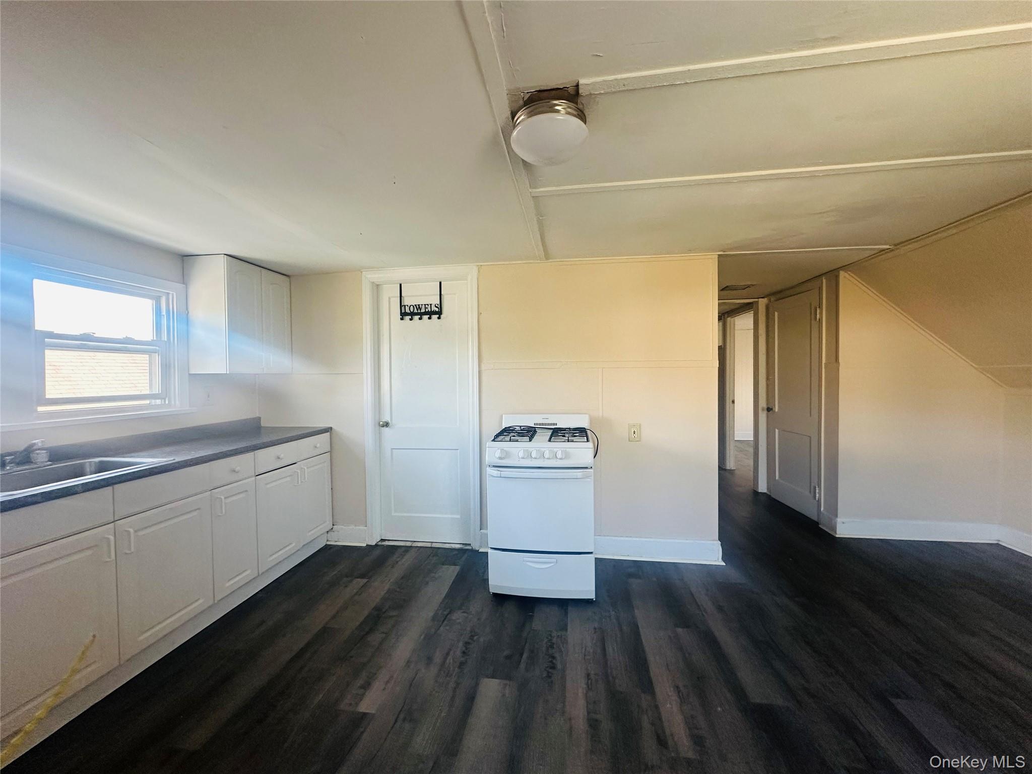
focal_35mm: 14
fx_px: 417
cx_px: 516
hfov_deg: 102.1
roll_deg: +0.2
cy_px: 387
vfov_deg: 85.7
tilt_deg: -2.2
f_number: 2.2
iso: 200
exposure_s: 1/120
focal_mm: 2.22
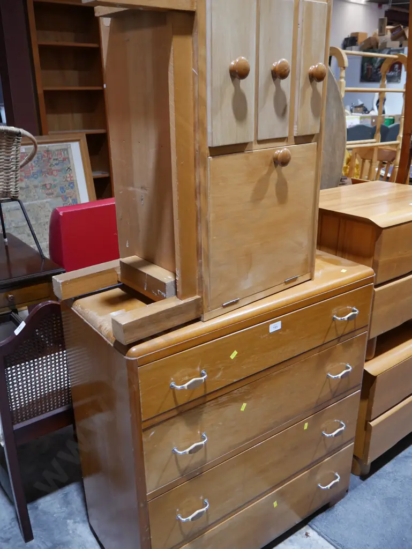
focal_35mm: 30
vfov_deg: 59.9
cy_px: 274
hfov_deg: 46.8
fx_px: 476
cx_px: 206
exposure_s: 1/60
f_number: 3.6
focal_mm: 15
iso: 500
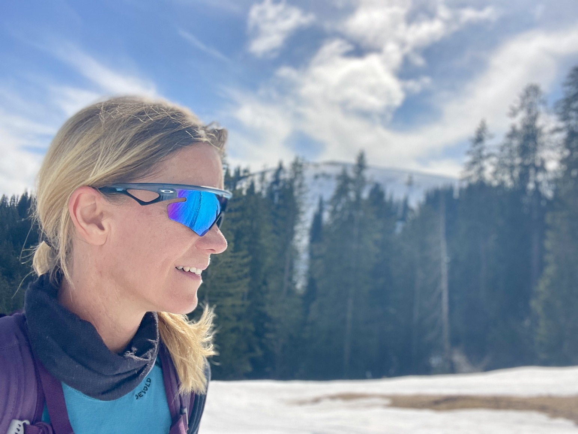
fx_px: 501
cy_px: 217
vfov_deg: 46.8
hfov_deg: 60.0
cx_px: 289
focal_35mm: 30
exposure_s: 1/2242
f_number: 2.2
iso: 32
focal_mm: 2.71
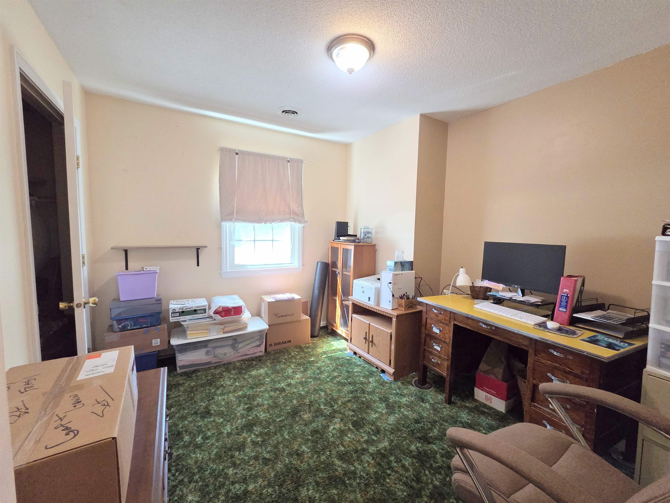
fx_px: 252
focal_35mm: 13
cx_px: 335
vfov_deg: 89.9
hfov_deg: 106.2
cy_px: 252
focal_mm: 2.2
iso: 400
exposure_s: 1/60
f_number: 2.2
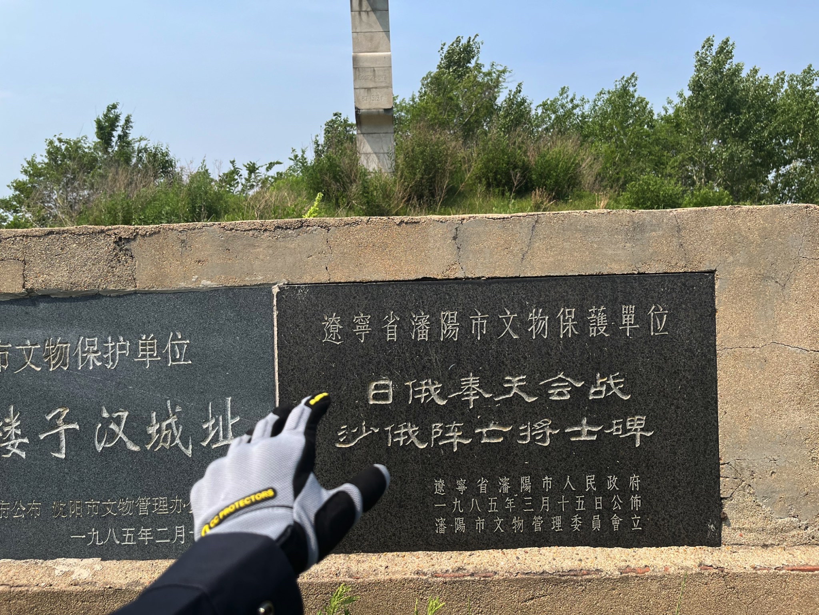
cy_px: 308
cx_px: 410
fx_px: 615
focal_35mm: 26
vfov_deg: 53.1
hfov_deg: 67.3
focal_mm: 5.1
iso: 50
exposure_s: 1/3215
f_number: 1.6
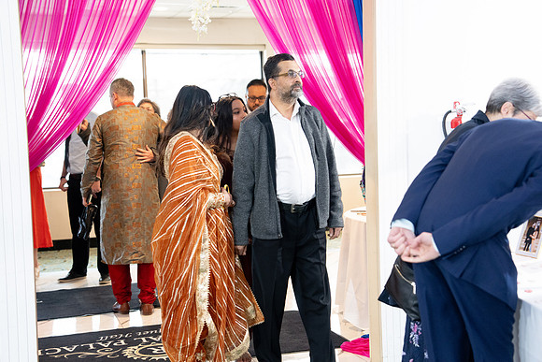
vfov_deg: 23.8
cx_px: 271
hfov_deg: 35.0
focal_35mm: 57
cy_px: 181
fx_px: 858
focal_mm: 57
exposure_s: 1/125
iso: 3200
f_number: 2.8
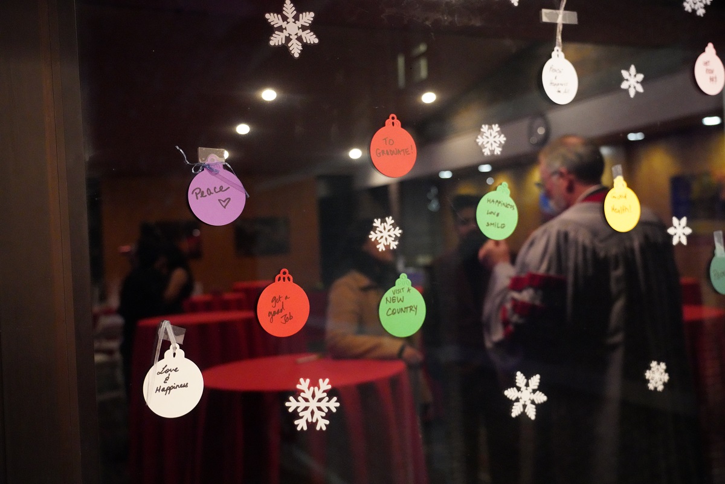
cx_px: 362
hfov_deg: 54.4
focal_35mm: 35
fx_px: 705
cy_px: 242
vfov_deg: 37.9
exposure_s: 1/40
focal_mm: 35
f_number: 4
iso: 12800
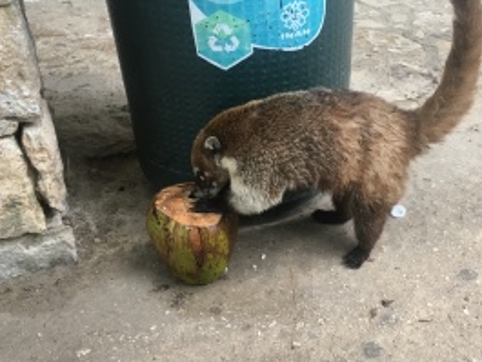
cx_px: 309
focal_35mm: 40
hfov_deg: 46.3
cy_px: 187
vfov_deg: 36.0
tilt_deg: -30.5
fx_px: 557
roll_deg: -2.3
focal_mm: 4.15
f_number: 2.2
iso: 40
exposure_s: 1/30
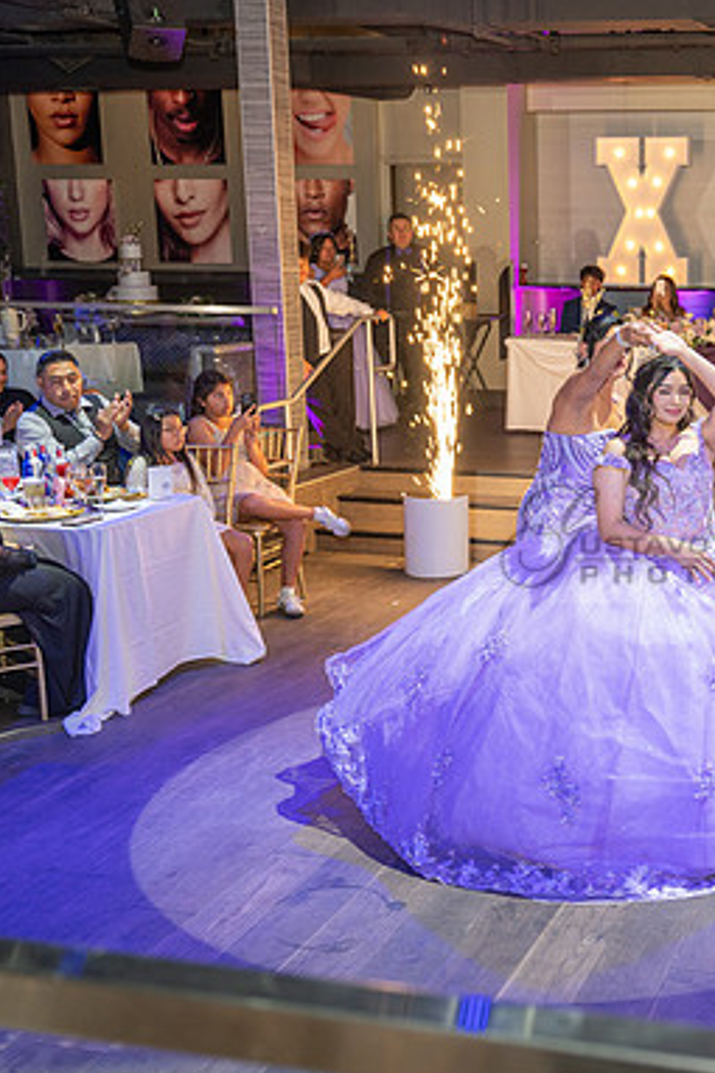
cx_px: 721
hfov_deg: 27.0
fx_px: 1401
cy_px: 536
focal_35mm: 47
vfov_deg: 41.9
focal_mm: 31
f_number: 3.5
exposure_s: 1/125
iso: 1000
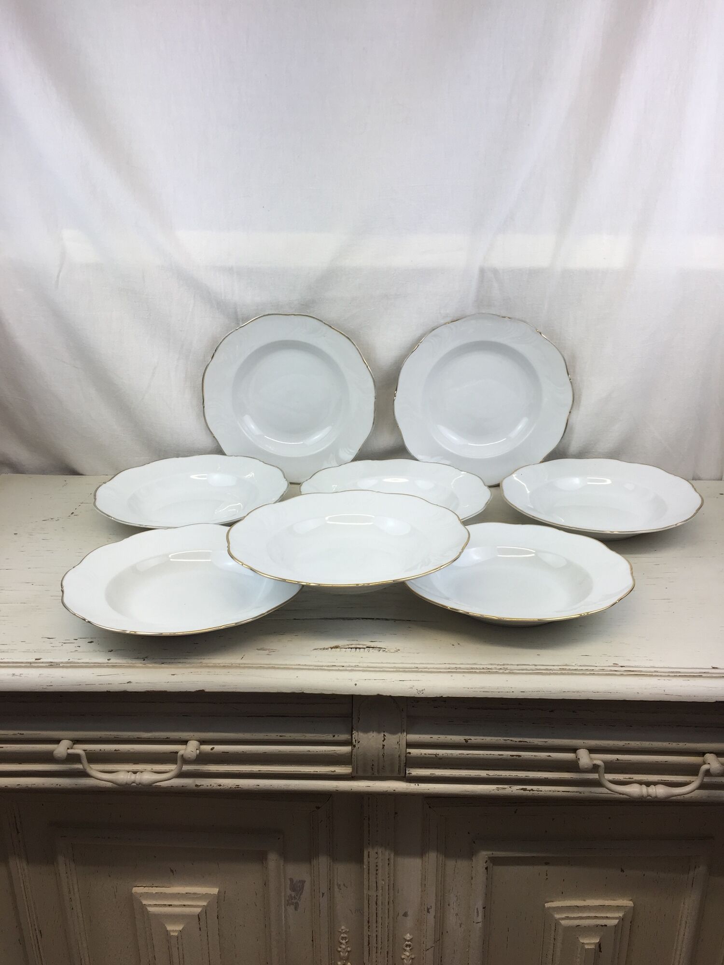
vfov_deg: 61.7
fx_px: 809
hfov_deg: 48.2
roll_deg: -0.6
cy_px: 482
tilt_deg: -21.1
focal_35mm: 29
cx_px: 362
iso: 32
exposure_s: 1/140
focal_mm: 4.15
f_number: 2.2
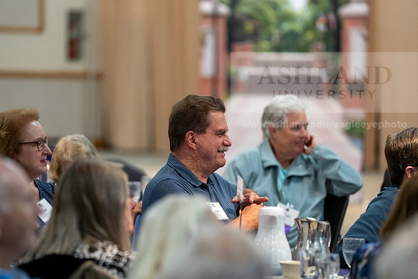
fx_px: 2792
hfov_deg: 8.6
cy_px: 165
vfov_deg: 5.7
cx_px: 200
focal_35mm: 240
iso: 5000
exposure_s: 1/400
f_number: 2.8
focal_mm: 200
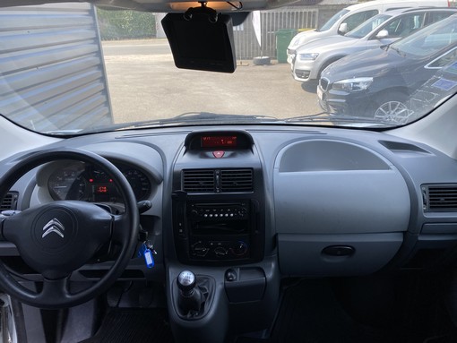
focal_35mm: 26
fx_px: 343
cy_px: 172
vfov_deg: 53.1
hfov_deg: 67.3
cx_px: 228
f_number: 1.8
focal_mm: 4.25
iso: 32
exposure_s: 1/400
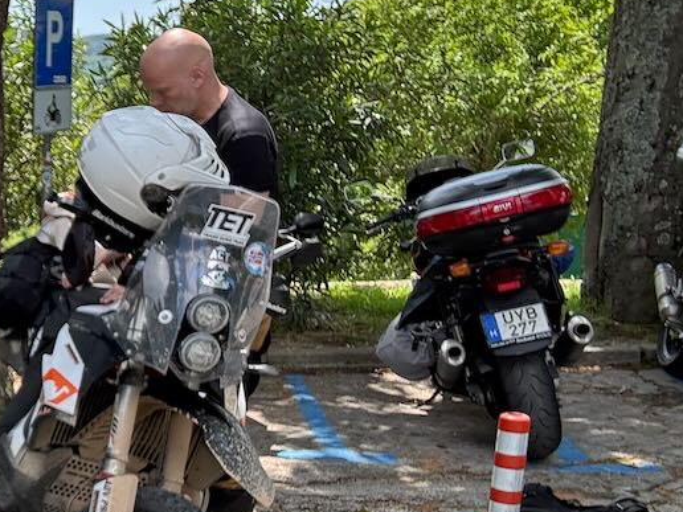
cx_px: -161
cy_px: 341
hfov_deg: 28.7
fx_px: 1125
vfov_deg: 25.5
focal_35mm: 57
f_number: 1.9
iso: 25
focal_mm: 2.69
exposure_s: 1/263
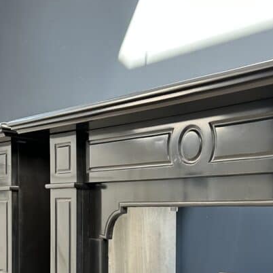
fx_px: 482
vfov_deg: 30.5
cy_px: 236
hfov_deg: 31.1
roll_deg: +2.0
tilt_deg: -2.9
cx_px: 201
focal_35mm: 54
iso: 160
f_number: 1.78
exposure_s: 1/50
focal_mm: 6.86
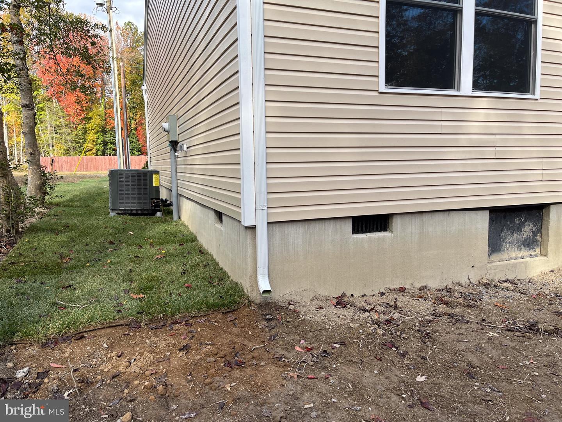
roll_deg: +0.8
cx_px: 281
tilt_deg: -6.4
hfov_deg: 67.3
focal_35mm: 26
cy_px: 211
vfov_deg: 53.1
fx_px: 422
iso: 50
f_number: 1.6
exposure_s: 1/928
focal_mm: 5.1
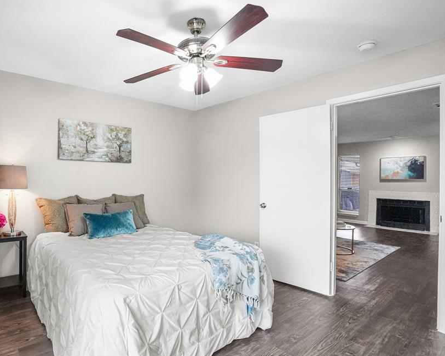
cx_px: 166
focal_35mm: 19
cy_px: 182
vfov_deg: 70.8
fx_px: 250
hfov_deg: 81.7
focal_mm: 16
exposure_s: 1/250
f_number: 8
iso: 16000
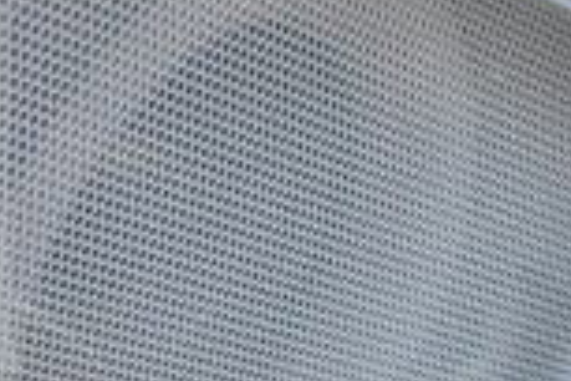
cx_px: -313
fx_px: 2379
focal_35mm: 150
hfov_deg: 12.9
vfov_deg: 9.1
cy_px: 289
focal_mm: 25
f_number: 4
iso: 1600
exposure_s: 1/50
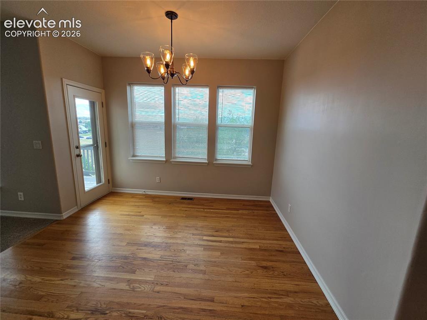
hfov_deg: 106.2
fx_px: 160
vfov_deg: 89.9
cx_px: 214
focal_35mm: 13
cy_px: 160
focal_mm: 2.2
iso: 100
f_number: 2.2
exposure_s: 1/272
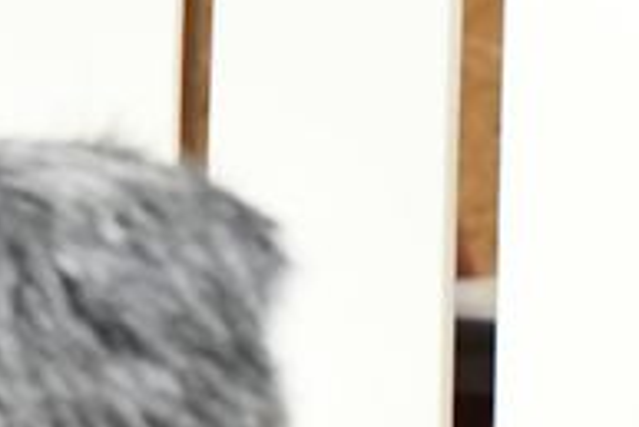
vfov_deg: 2.8
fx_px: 8775
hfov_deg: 4.1
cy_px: -425
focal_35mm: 494
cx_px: -887
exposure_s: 1/125
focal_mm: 62
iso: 3200
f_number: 5
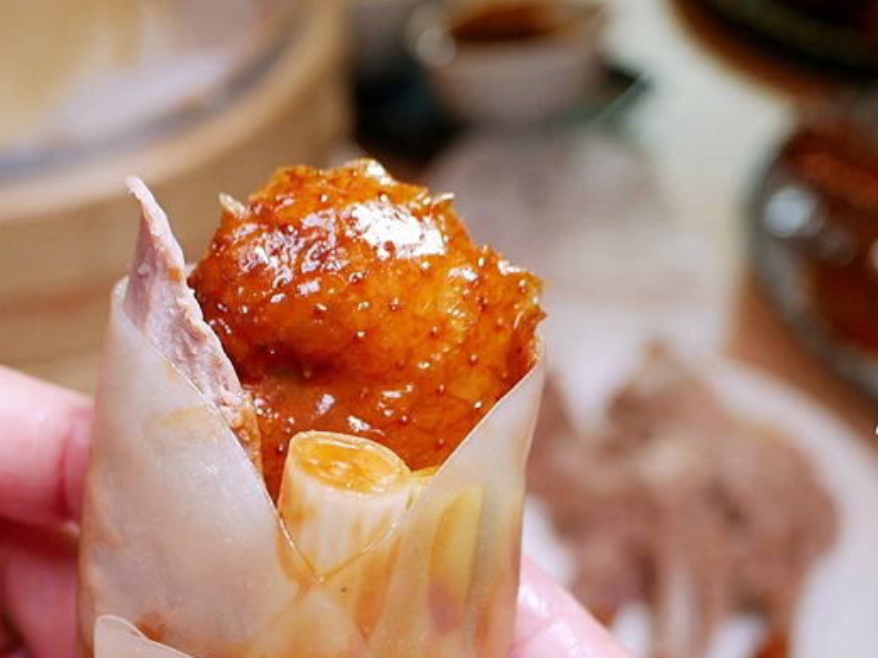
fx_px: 1369
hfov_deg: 35.4
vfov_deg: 26.7
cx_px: 332
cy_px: 488
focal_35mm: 54
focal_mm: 14
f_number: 2.5
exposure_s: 1/250
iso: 200
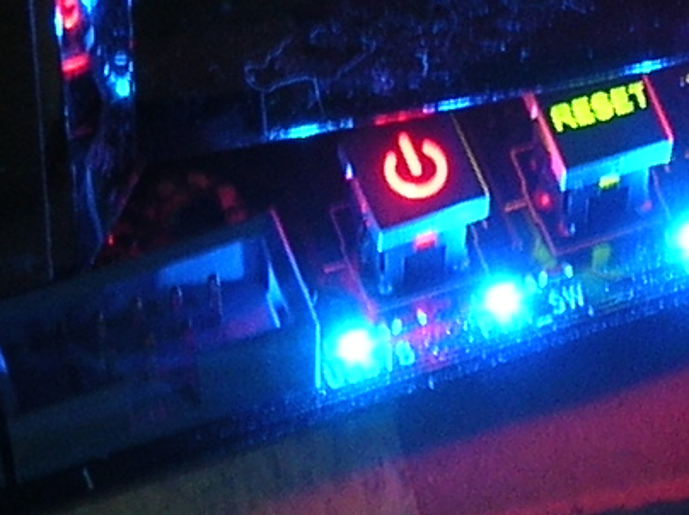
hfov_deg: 9.6
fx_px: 4056
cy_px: 119
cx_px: 691
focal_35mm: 204
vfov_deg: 7.3
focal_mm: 6
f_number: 2.7
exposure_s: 1/3
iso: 50
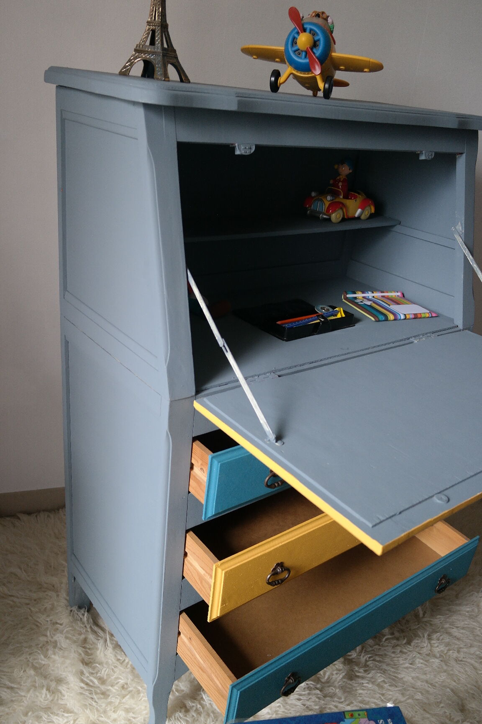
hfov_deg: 43.6
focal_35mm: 30
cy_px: 362
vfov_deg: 61.9
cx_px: 241
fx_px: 602
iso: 400
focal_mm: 20
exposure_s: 1/40
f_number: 3.5
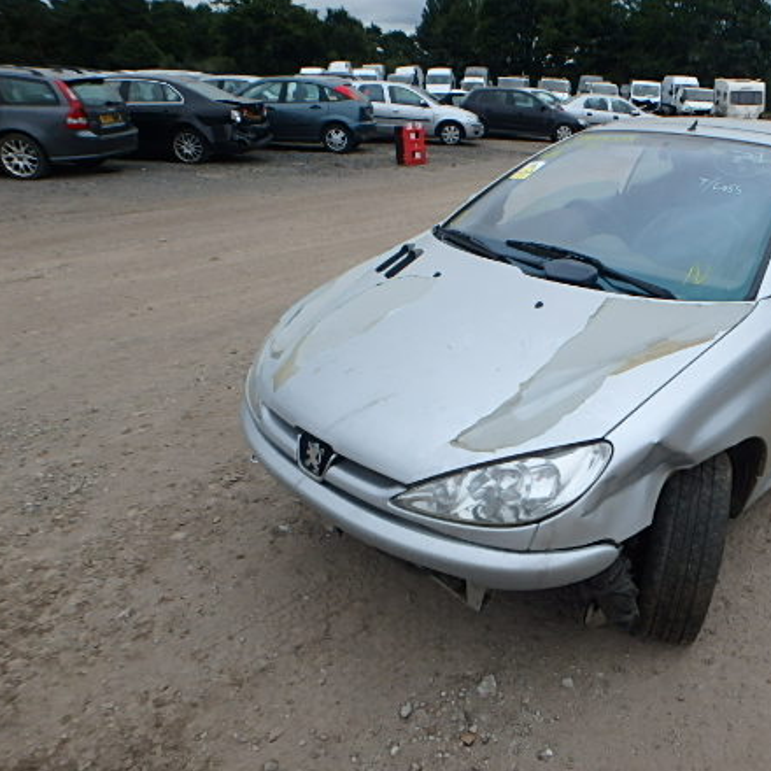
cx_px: 545
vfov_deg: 59.1
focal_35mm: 27
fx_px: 680
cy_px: 378
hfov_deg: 57.1
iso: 125
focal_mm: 3.7
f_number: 3.5
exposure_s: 1/250
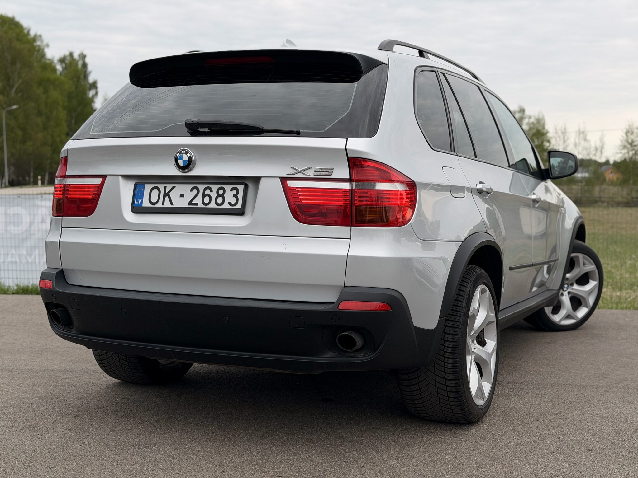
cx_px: 319
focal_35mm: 48
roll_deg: +0.1
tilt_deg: -4.6
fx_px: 885
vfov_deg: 30.3
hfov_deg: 39.7
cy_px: 239
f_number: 1.78
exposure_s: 1/2273
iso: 64
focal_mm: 6.76
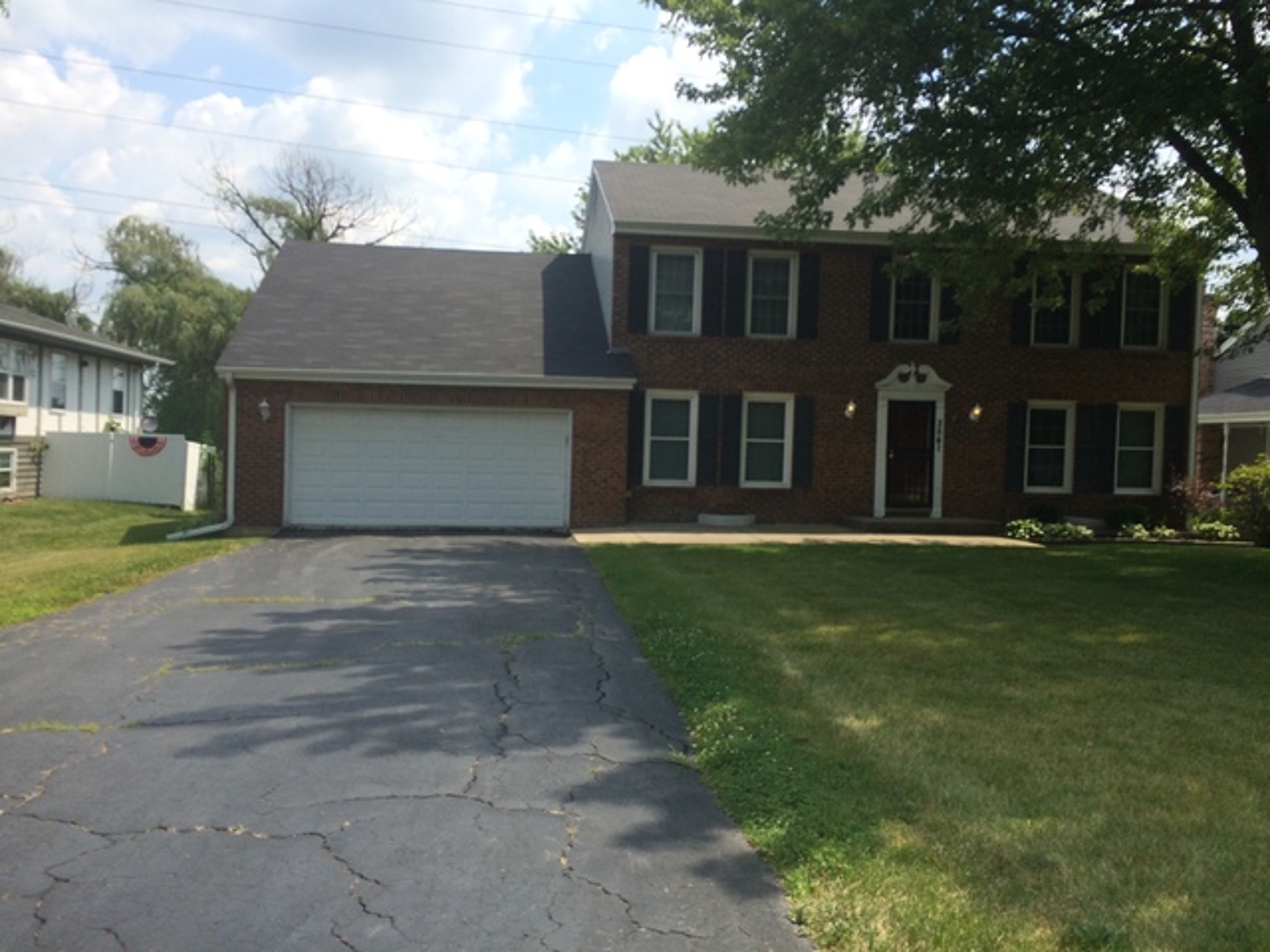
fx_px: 1064
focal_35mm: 29
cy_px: 476
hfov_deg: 61.7
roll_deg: -1.0
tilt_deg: -3.7
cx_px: 635
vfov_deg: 48.2
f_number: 2.2
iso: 32
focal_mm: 4.15
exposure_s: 1/1709
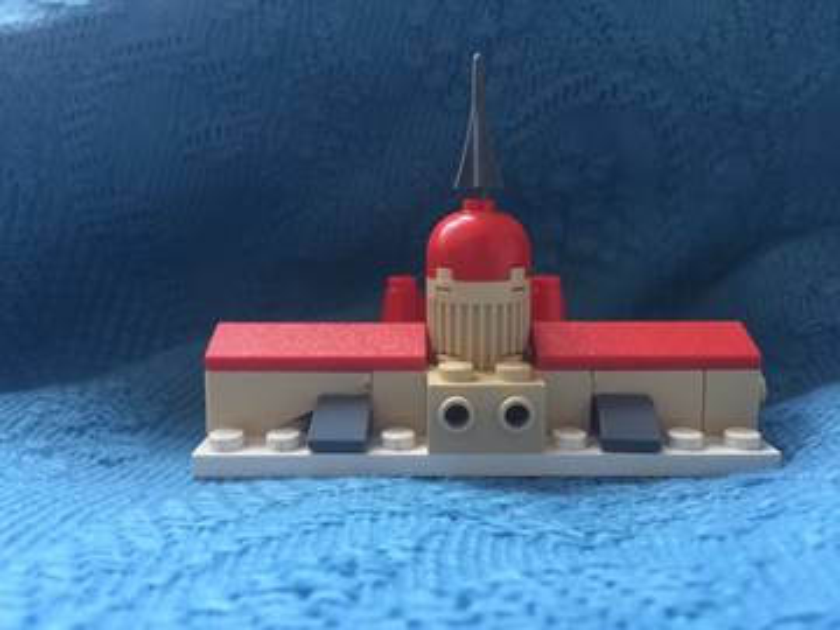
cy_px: 315
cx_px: 420
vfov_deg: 48.2
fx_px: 704
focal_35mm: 29
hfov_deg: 61.7
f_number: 2.2
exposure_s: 1/33
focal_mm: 4.15
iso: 125
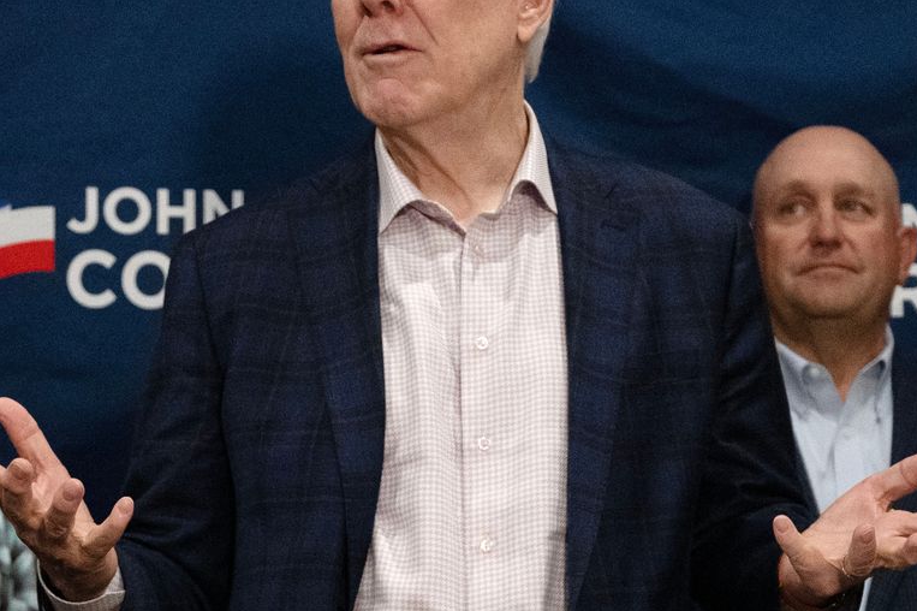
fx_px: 3895
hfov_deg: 13.4
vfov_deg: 8.9
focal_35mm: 153
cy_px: 606
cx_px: 249
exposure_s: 1/400
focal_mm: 57
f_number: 4
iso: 6400
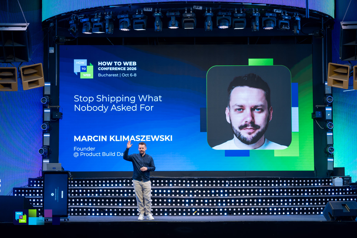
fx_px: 798
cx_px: 178
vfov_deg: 17.0
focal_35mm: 80
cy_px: 119
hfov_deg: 25.2
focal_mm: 80
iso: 250
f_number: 2
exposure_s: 1/160
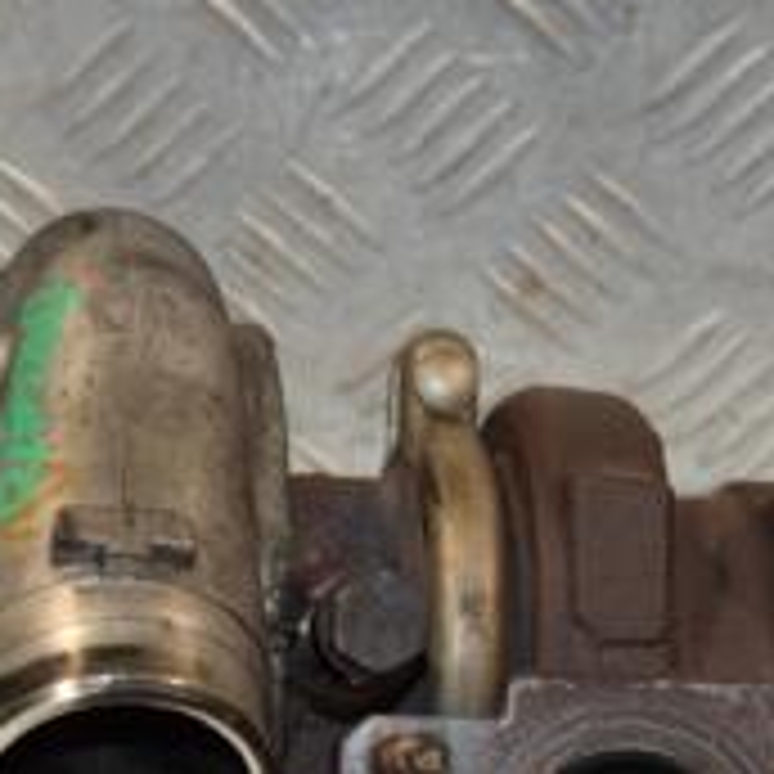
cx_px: 333
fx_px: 4275
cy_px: 792
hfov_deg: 10.3
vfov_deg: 10.3
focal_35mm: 169
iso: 800
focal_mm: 38
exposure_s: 1/200
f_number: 5.6
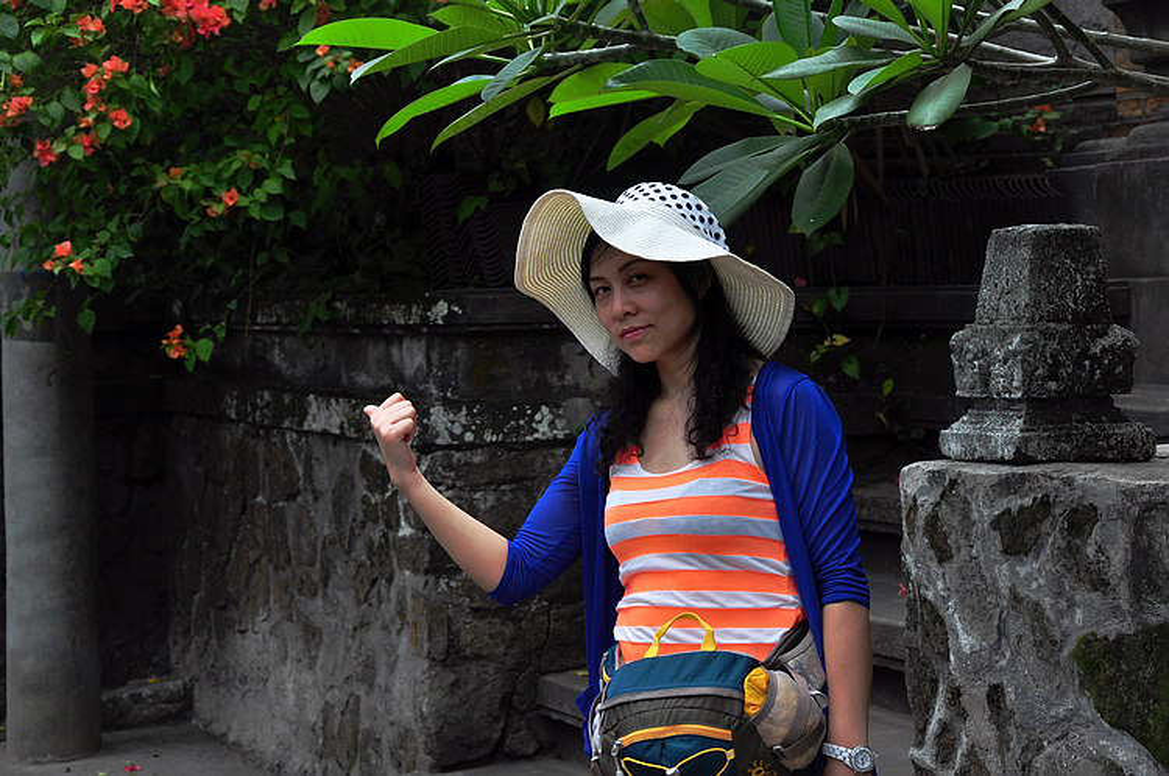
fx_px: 3016
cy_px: 388
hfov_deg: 21.9
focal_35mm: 93
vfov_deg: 14.7
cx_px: 584
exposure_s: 1/250
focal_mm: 62
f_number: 8
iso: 200
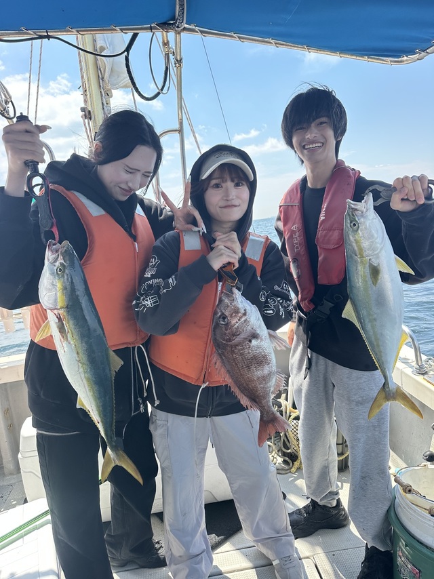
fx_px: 401
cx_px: 217
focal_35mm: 24
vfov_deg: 71.6
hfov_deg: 56.8
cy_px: 290
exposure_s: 1/1289
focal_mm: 6.86
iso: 80
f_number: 1.78
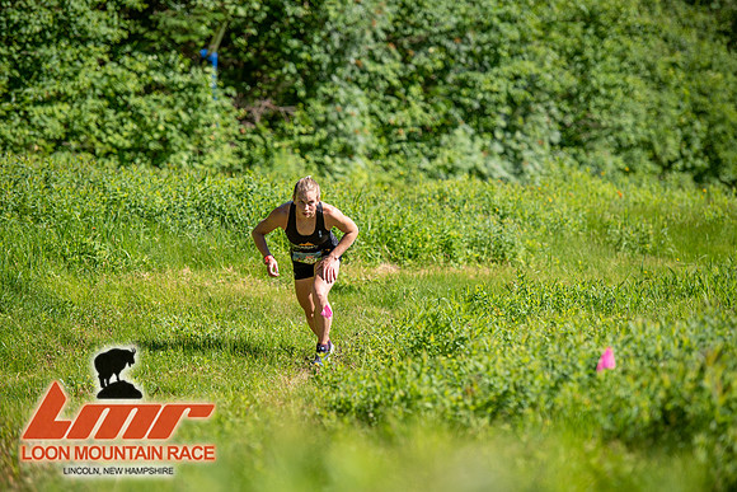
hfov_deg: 12.4
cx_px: 368
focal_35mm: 165
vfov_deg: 8.3
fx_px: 3379
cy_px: 246
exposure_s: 1/800
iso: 100
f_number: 3.5
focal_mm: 165
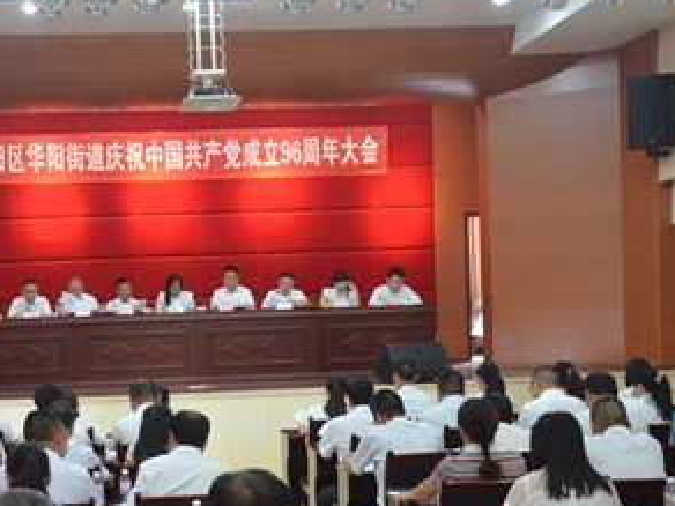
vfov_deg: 21.2
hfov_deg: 27.9
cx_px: 206
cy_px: 359
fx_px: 1345
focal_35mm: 69
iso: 1600
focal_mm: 28
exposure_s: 1/25
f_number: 4
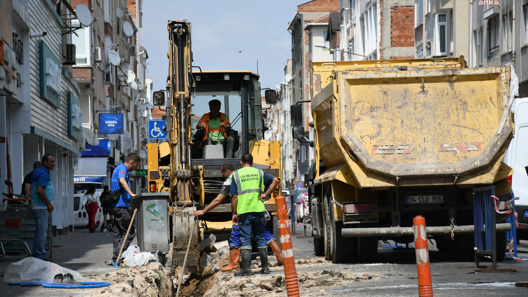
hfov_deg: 13.6
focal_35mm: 158
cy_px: 146
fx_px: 2212
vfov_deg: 7.7
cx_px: 263
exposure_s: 1/2000
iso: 320
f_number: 5.6
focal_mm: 100
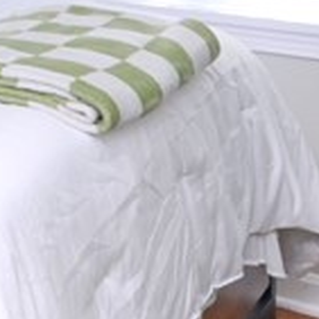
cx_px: -432
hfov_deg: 12.7
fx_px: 1129
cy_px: -231
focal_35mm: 108
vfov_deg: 14.4
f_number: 8
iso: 500
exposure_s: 1/8
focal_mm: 11
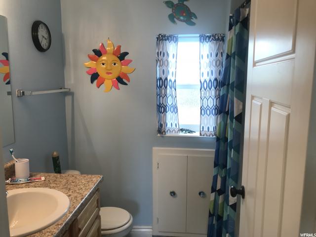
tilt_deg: -9.1
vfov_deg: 49.7
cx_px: 158
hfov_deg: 63.4
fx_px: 256
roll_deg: -0.2
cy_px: 118
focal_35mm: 28
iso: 32
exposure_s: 1/60
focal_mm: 3.99
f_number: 1.8
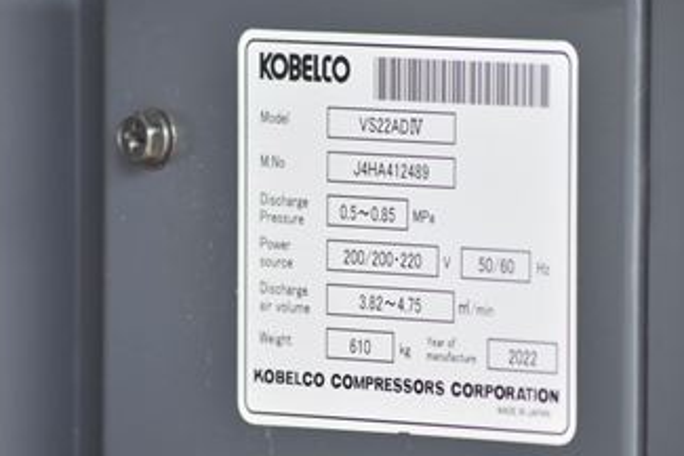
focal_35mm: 692
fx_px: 13153
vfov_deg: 2.0
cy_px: 271
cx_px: 368
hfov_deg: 3.0
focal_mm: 300
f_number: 6.3
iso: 1250
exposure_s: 1/400
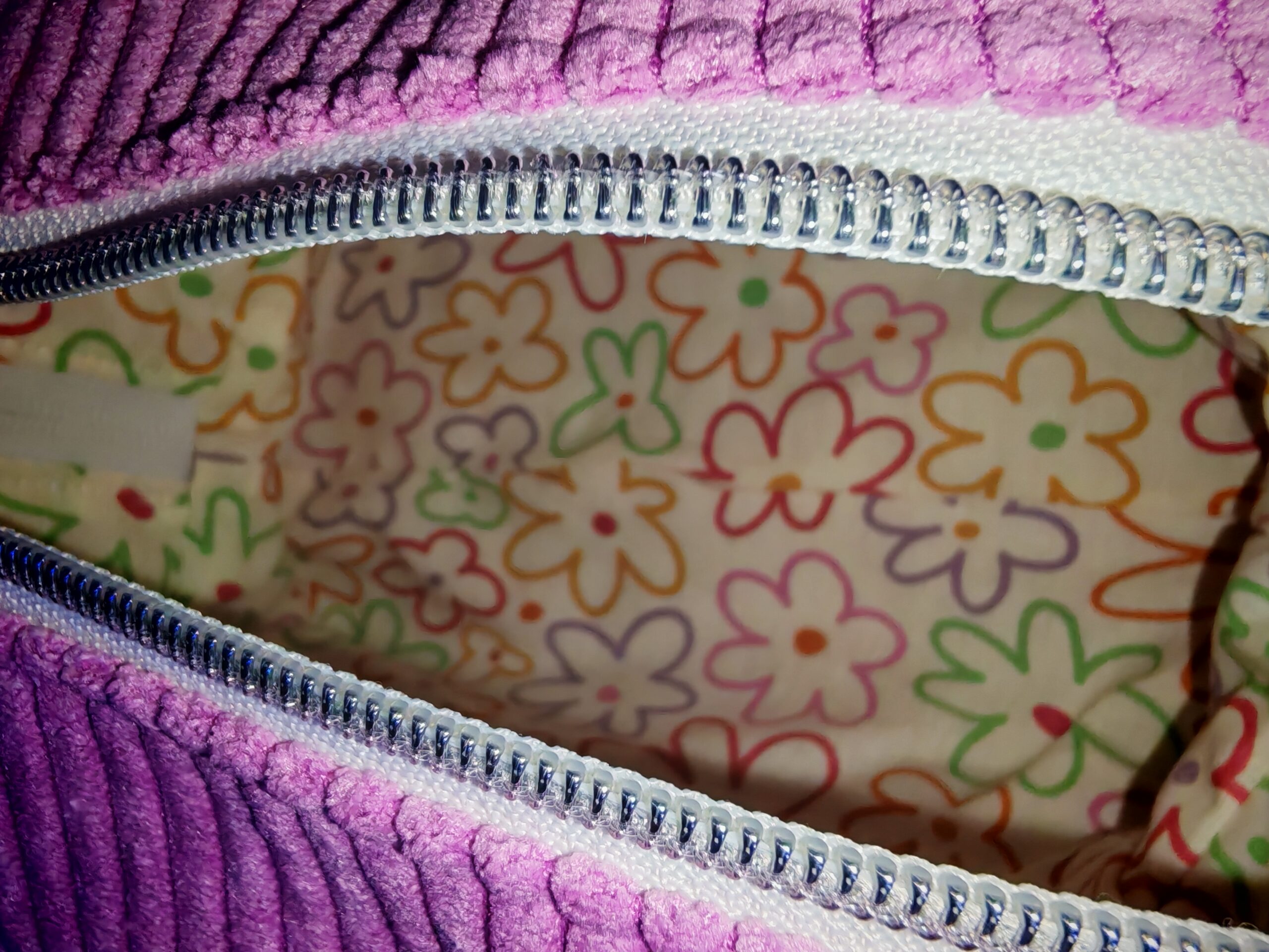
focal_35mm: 27
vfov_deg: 51.4
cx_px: 634
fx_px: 990
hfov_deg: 65.3
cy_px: 476
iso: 100
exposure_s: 1/100
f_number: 2.2
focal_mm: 1.96
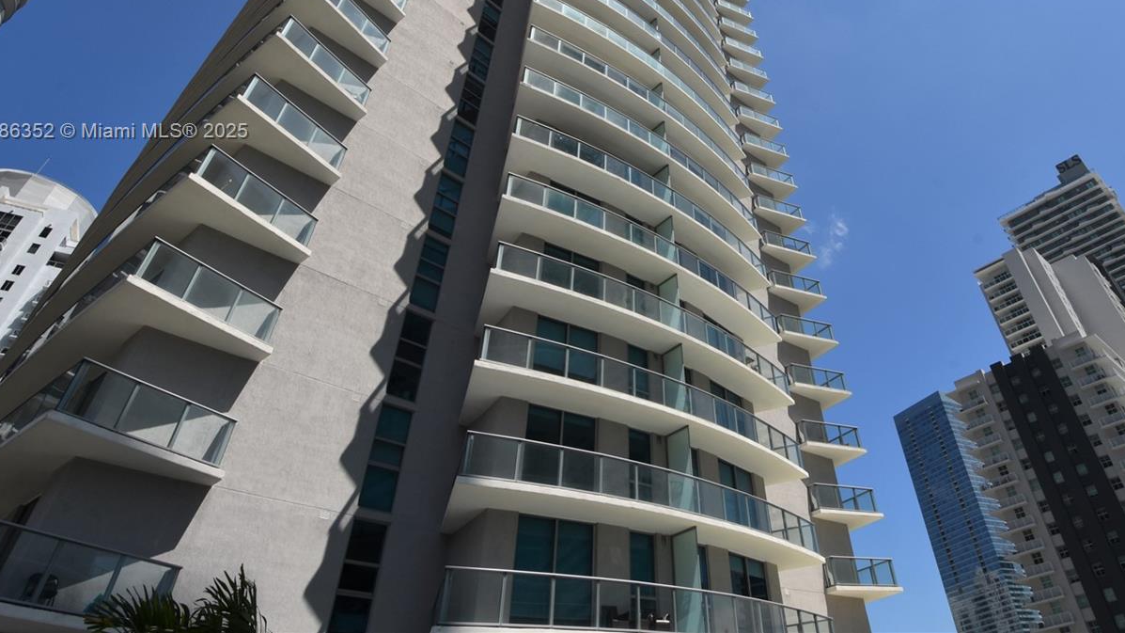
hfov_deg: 82.4
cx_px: 699
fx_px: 626
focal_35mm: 21
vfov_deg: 50.5
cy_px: 133
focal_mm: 10
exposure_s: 1/250
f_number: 13
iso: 200
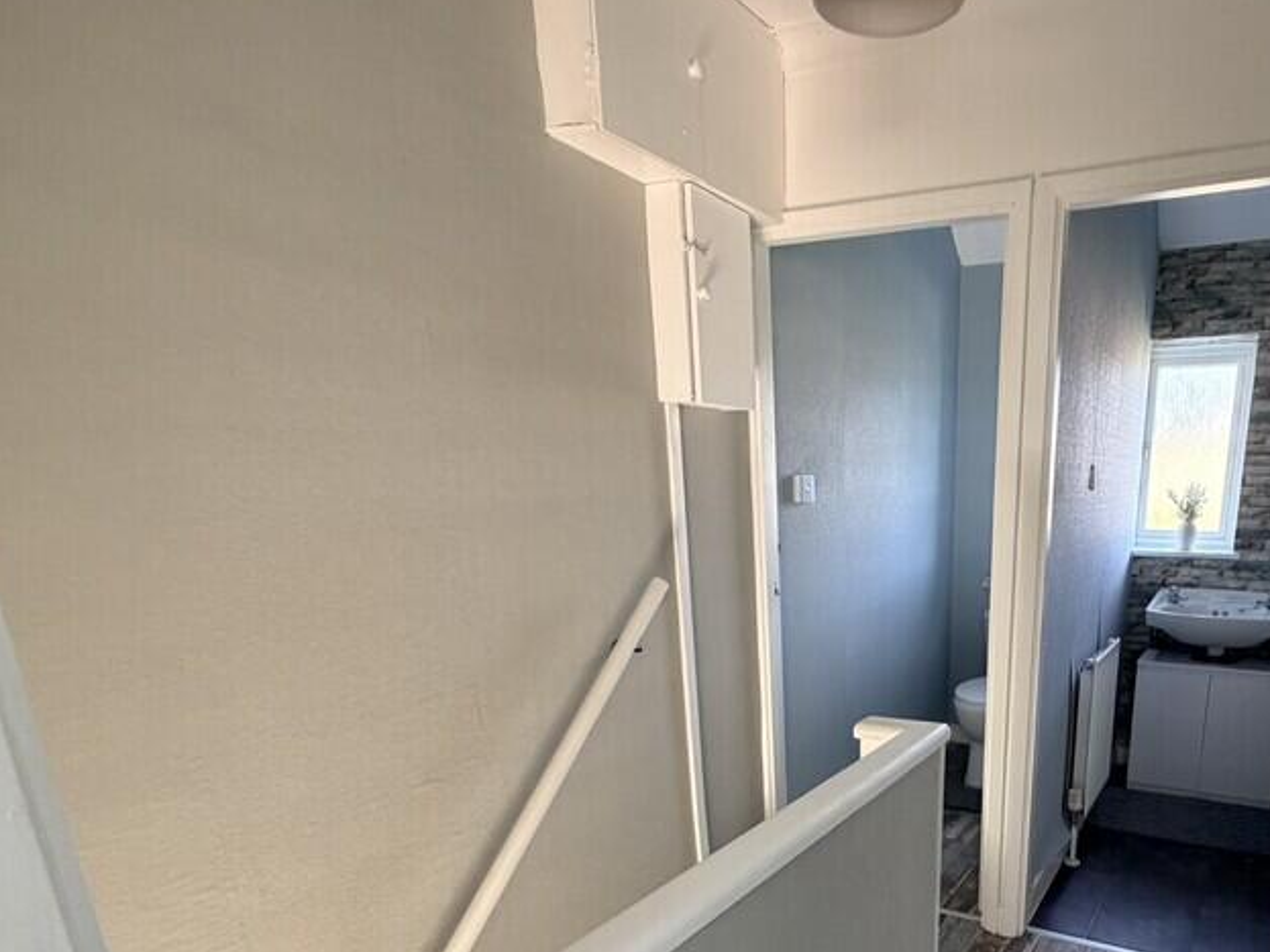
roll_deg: -0.5
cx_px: 895
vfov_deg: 55.8
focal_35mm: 23
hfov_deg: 70.7
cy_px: 724
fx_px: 844
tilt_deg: -16.2
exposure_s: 1/90
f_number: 2.2
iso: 320
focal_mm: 2.22
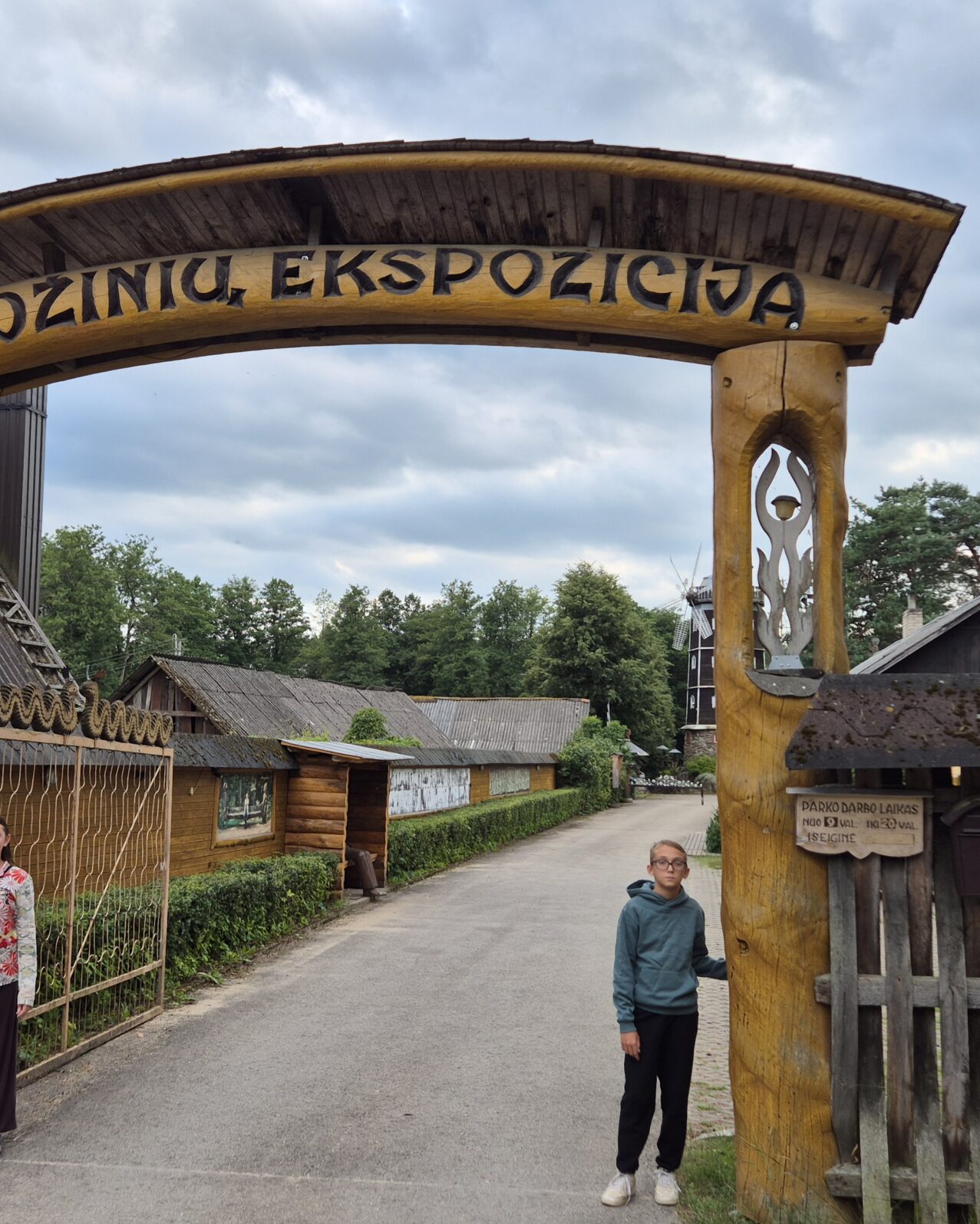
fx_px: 1305
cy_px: 627
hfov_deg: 41.0
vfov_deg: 50.3
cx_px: 393
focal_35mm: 36
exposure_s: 1/477
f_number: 1.8
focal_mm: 5.4
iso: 25
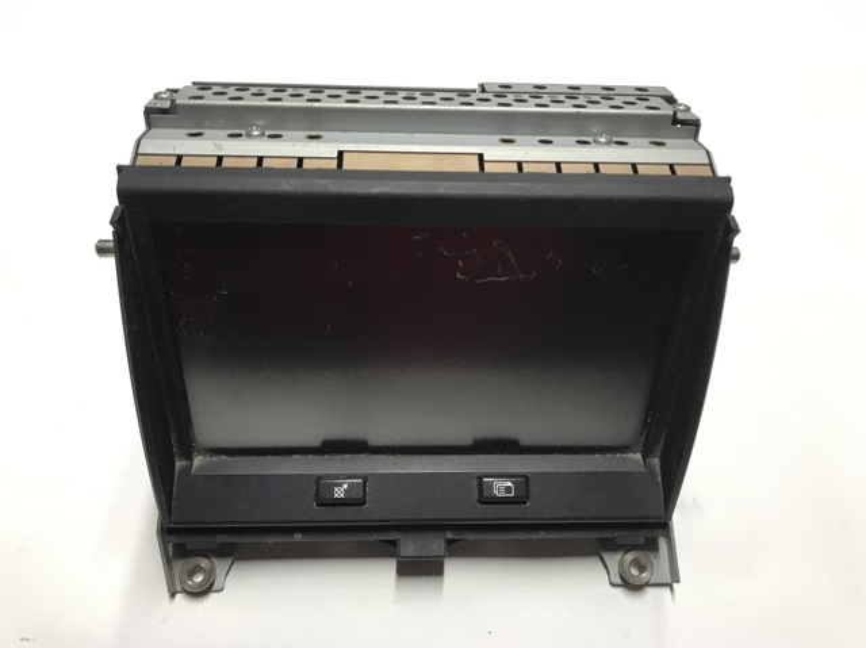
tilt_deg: -56.1
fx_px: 700
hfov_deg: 63.5
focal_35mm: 28
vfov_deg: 49.7
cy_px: 324
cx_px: 433
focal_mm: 3.99
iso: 40
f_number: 1.8
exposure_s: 1/25
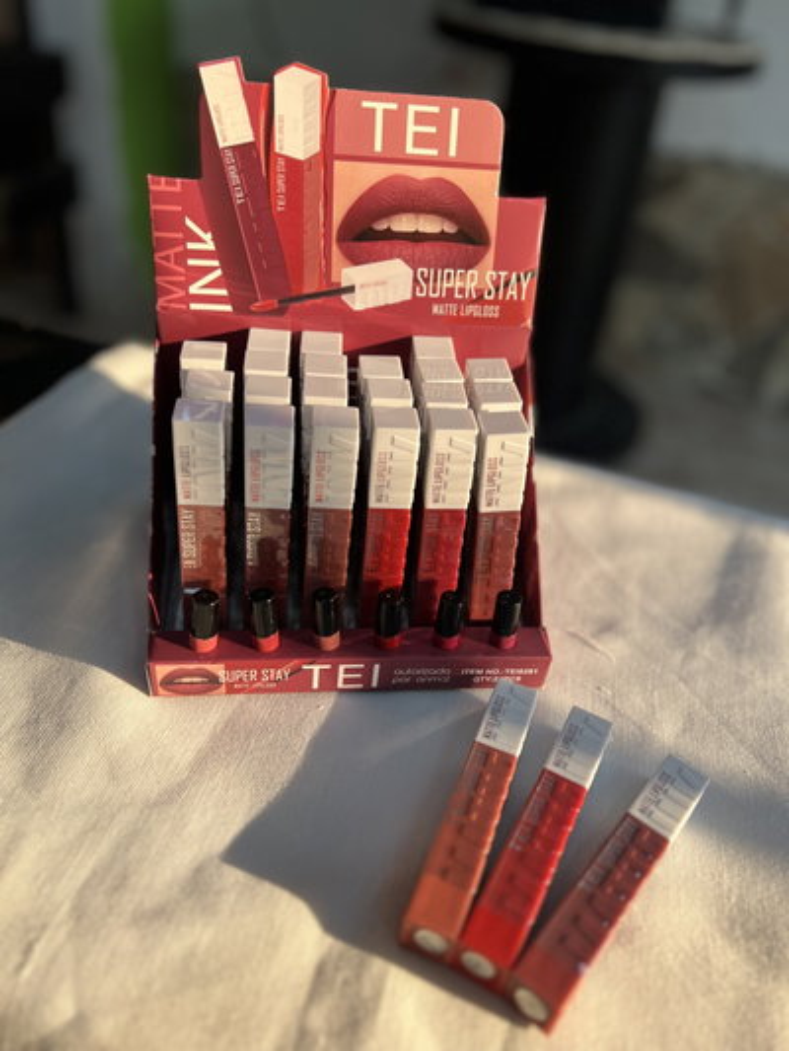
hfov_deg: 53.1
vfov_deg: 67.3
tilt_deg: -37.8
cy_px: 526
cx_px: 394
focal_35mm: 26
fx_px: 790
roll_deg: -4.8
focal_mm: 5.7
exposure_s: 1/387
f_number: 1.5
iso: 50
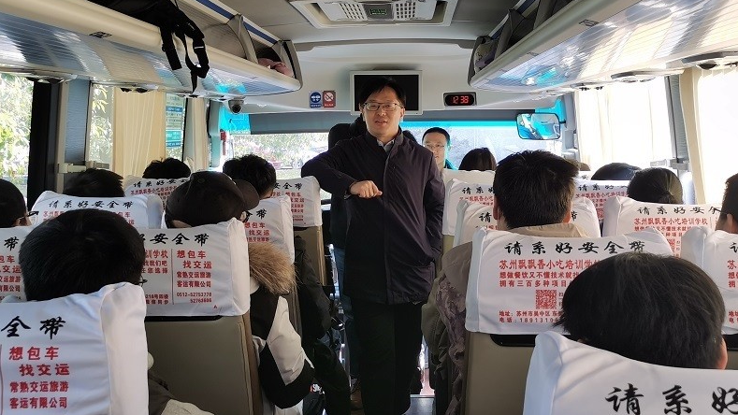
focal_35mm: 42
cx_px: 369
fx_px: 822
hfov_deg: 48.4
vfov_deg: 28.3
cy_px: 181
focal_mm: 5.58
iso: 50
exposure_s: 1/158
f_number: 1.8
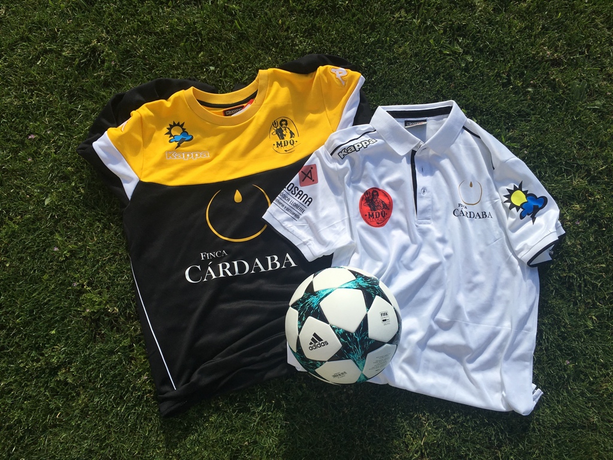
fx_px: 514
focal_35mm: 29
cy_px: 230
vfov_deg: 48.2
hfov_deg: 61.7
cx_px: 306
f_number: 2.2
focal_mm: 4.15
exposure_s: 1/2404
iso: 25
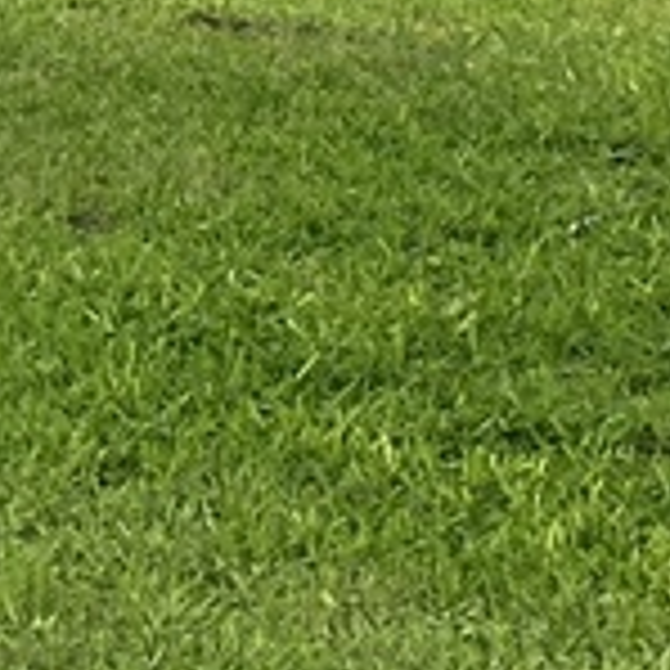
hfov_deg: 7.0
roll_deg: +0.3
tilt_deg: +2.8
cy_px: -809
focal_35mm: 205
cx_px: -1763
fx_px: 4489
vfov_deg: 8.0
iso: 80
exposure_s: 1/1692
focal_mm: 6.86
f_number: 1.78
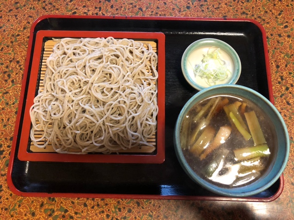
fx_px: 238
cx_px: 147
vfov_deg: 49.7
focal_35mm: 28
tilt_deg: -74.4
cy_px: 110
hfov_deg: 63.4
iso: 100
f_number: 1.8
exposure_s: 1/14
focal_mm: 3.99
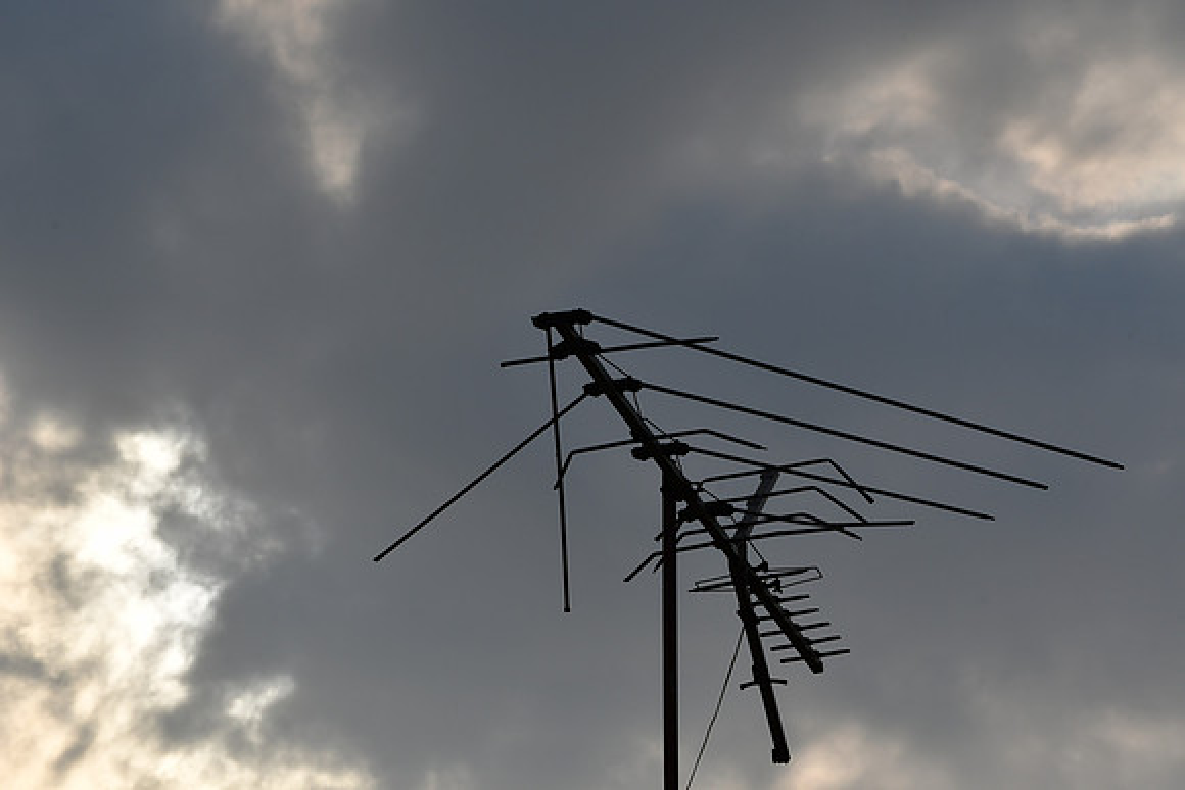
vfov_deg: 7.3
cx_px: 592
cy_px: 395
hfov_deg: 11.0
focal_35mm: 187
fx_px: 6157
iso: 200
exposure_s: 1/500
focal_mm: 125
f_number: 16
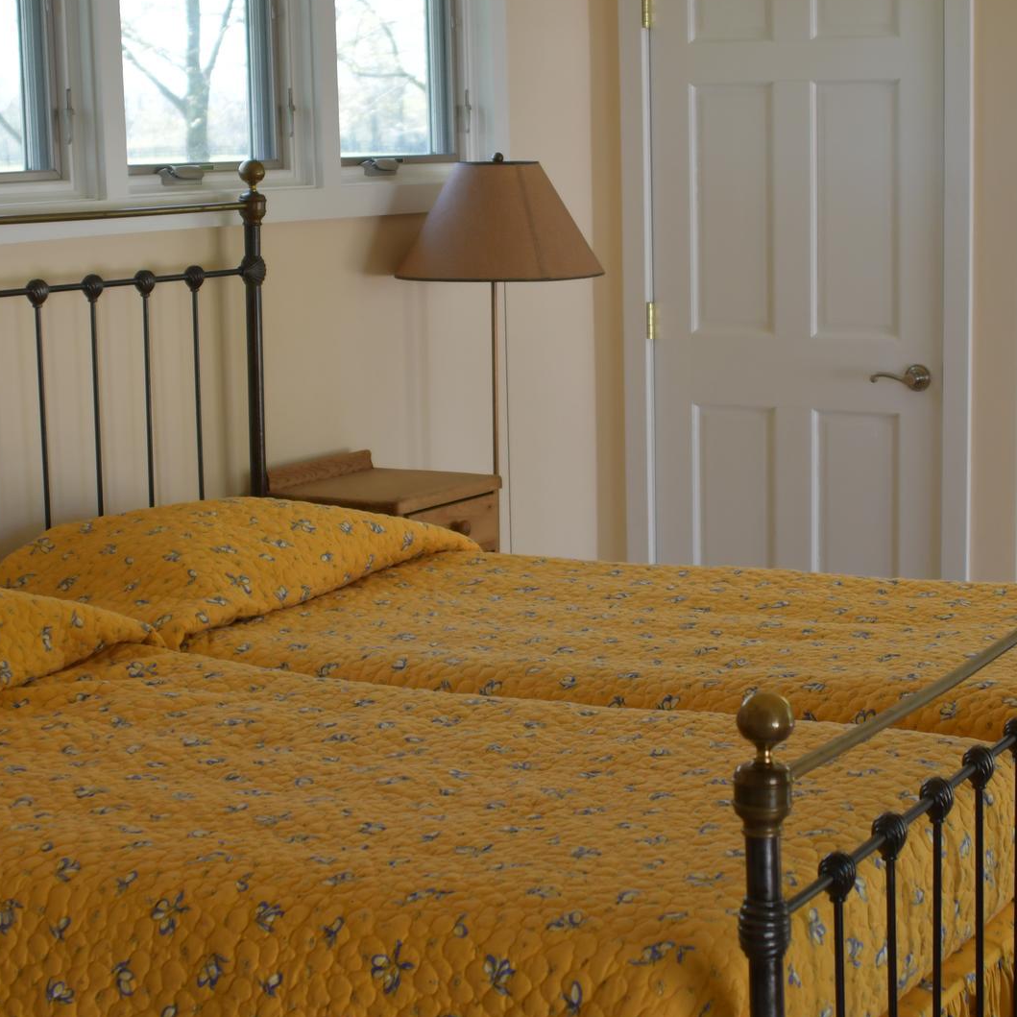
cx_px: 587
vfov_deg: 25.0
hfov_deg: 25.0
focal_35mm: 69
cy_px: 518
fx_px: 2293
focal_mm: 28
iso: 400
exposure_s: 1/160
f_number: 3.5
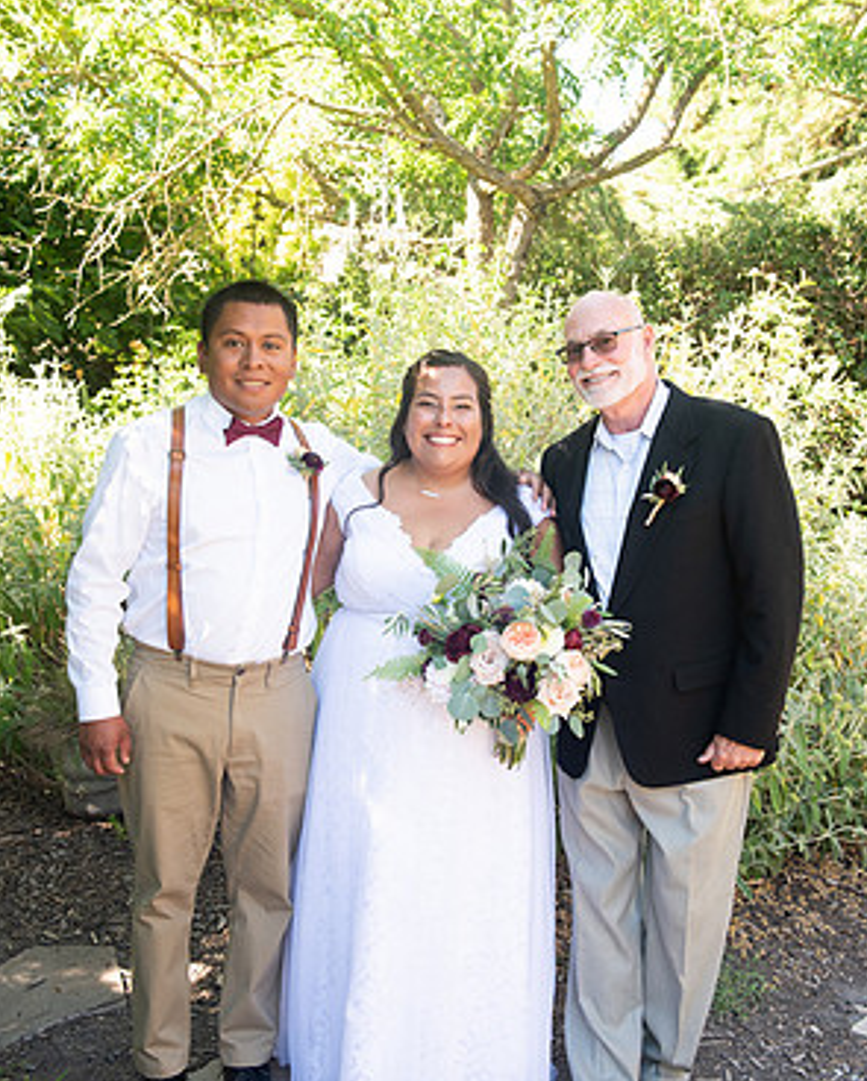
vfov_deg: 46.8
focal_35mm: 39
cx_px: 438
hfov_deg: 38.3
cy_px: 573
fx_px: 1249
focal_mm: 34
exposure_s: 1/250
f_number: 4.5
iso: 640
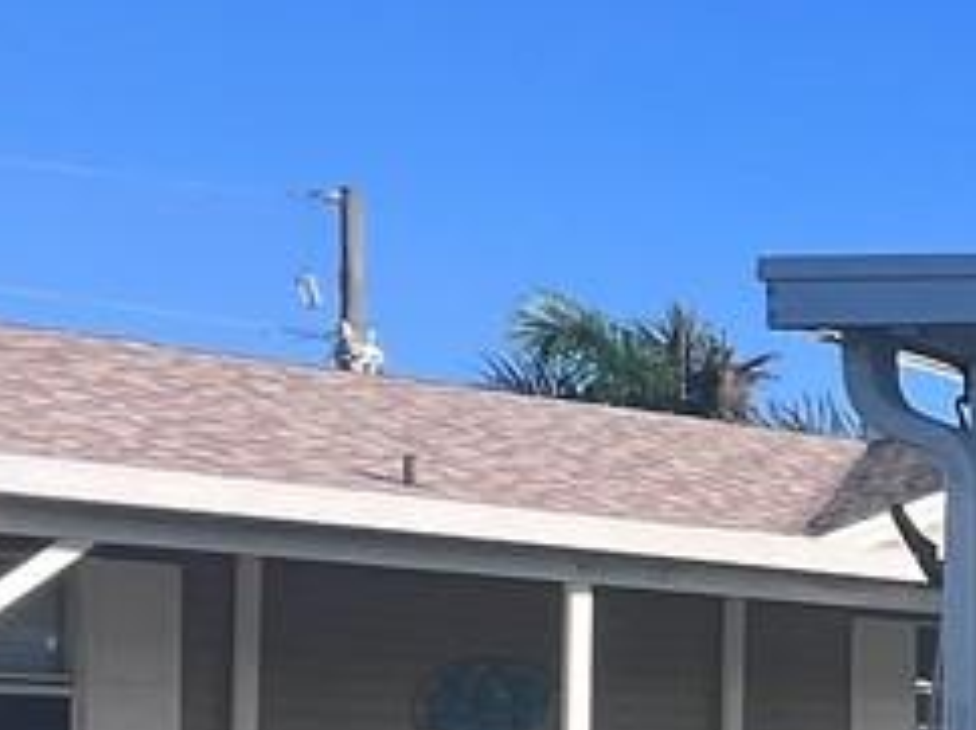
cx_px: 2609
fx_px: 2422
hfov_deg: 13.1
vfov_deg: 16.6
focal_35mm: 86
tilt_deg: +0.4
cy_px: 827
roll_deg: -0.7
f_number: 1.8
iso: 32
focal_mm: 1.57
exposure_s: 1/881
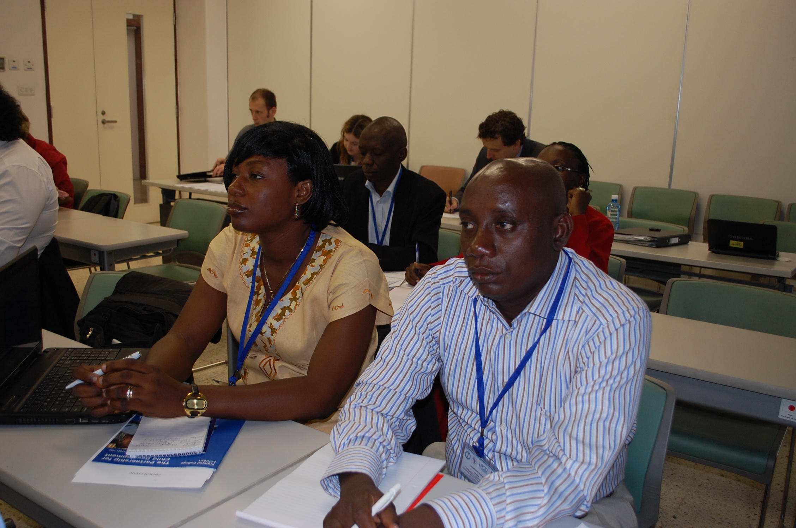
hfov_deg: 57.3
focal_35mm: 33
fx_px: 728
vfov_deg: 39.8
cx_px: 398
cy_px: 264
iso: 400
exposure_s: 1/60
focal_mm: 22
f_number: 4
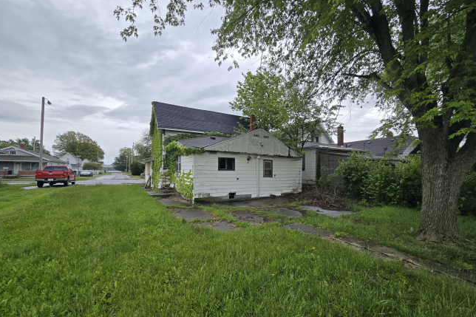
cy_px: 171
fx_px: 185
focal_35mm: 14
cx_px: 244
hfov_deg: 104.2
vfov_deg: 81.0
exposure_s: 1/1567
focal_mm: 2.2
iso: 50
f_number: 2.2
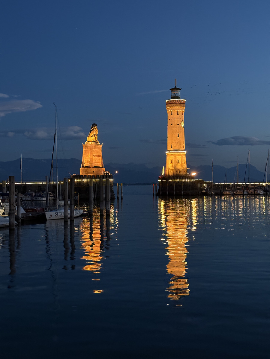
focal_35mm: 52
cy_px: 180
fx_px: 541
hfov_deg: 28.0
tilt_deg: +0.8
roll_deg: +0.4
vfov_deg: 36.8
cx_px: 135
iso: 500
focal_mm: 5.96
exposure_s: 1/20
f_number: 1.6
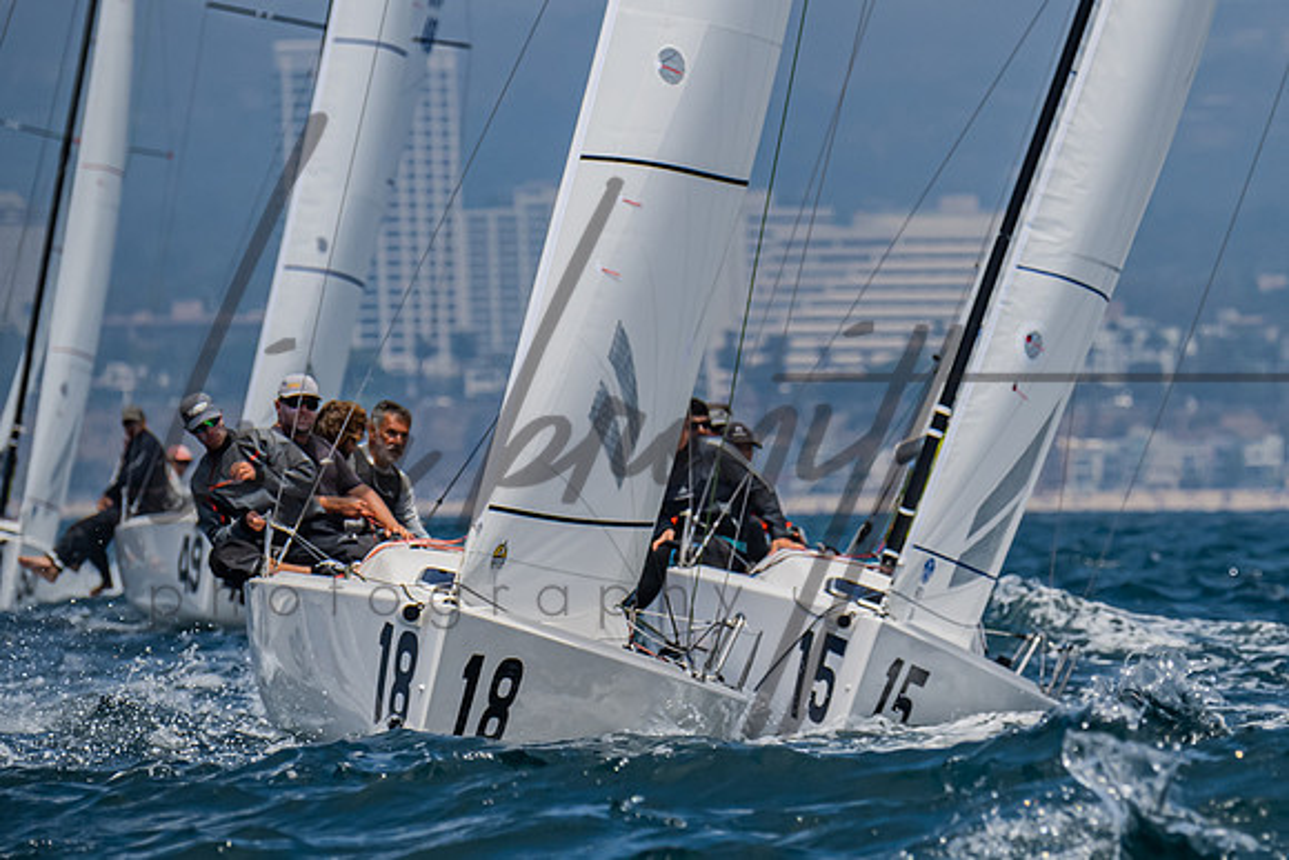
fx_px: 20159
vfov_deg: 2.4
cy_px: 414
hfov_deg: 3.7
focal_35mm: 563
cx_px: 1341
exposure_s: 1/2500
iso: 400
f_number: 6.3
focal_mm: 270
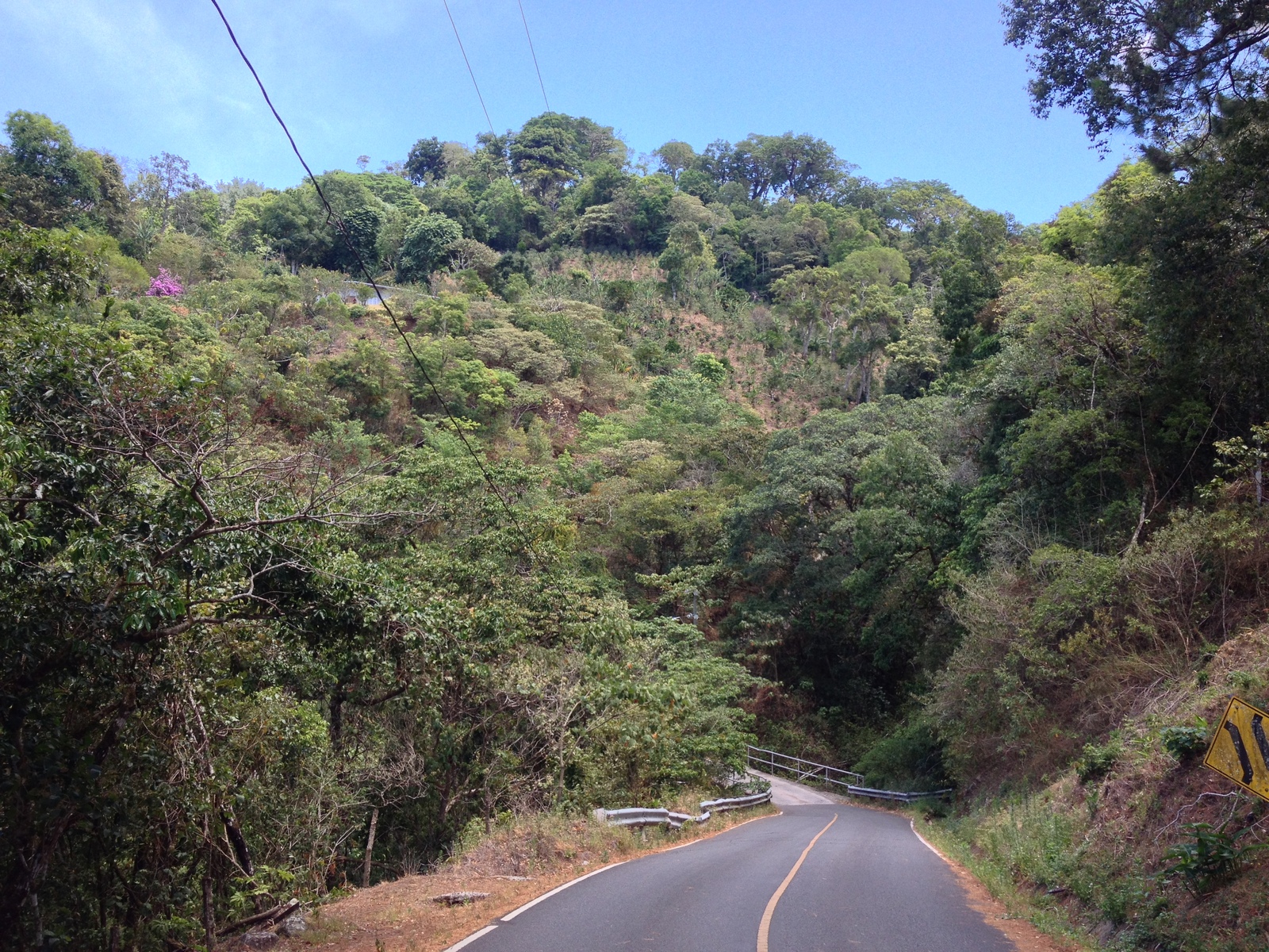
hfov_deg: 52.6
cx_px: 634
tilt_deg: +3.2
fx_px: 1283
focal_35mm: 35
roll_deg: -1.6
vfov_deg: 40.7
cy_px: 476
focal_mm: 4.28
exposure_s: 1/253
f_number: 2.4
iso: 50
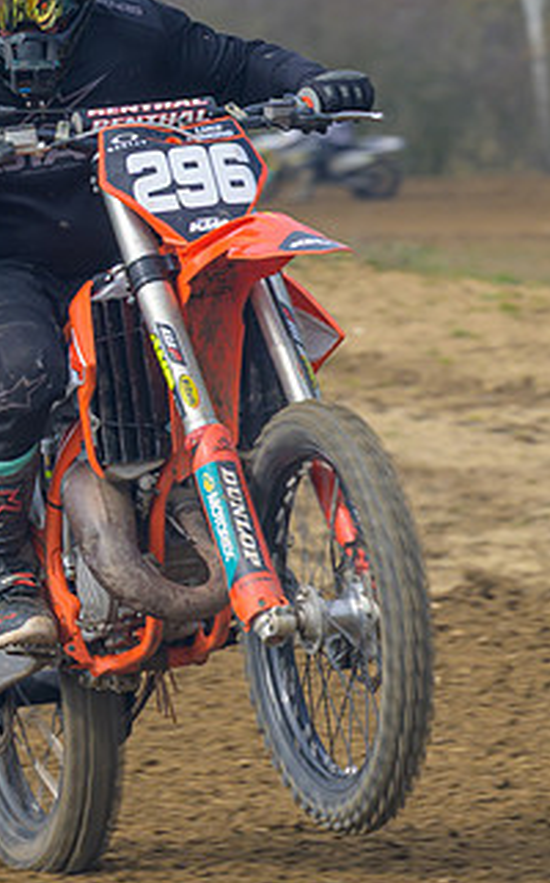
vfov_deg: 3.7
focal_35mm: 562
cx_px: 279
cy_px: 419
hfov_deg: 2.3
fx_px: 13509
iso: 160
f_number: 6.3
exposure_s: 1/320
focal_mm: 150
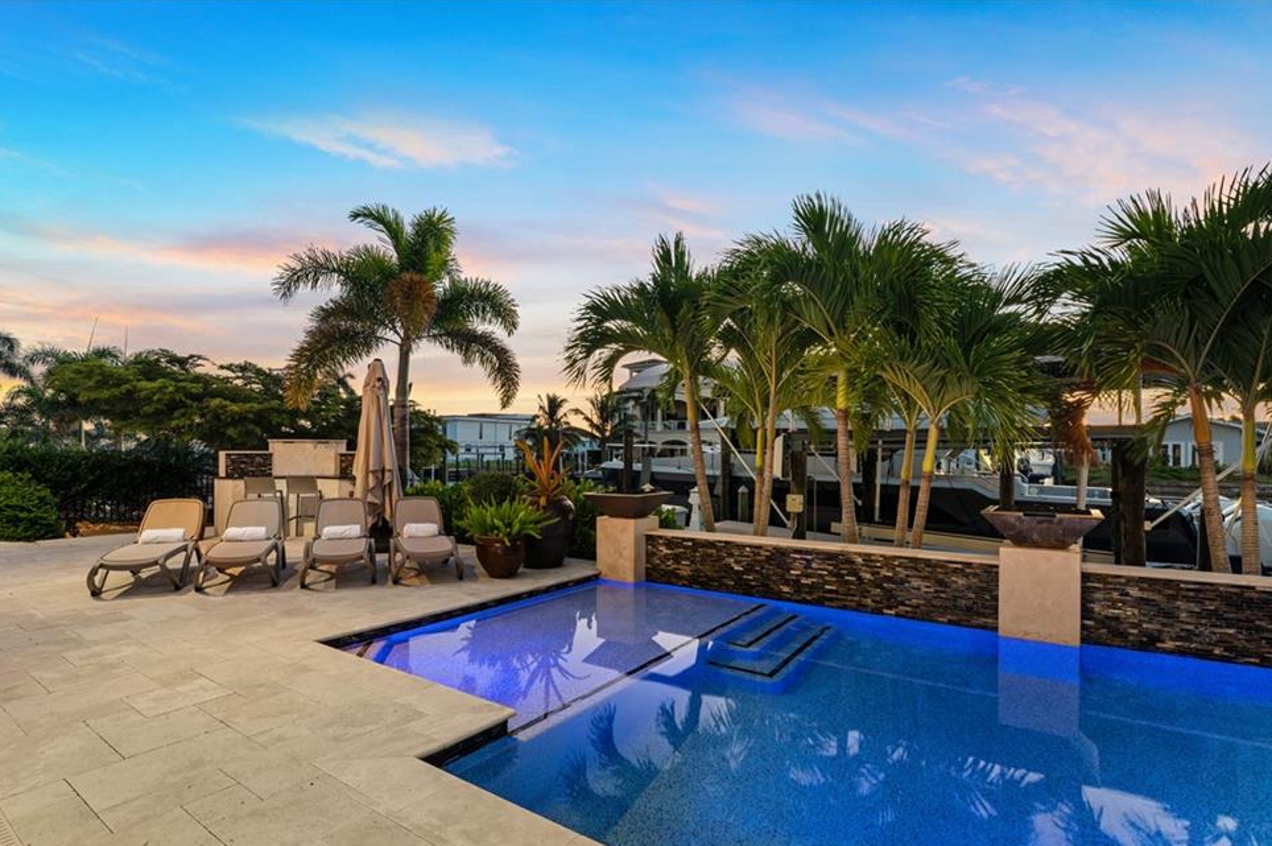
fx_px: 600
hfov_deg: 93.3
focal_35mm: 17
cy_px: 447
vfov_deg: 70.3
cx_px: 627
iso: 320
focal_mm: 16
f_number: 10
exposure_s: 1.6
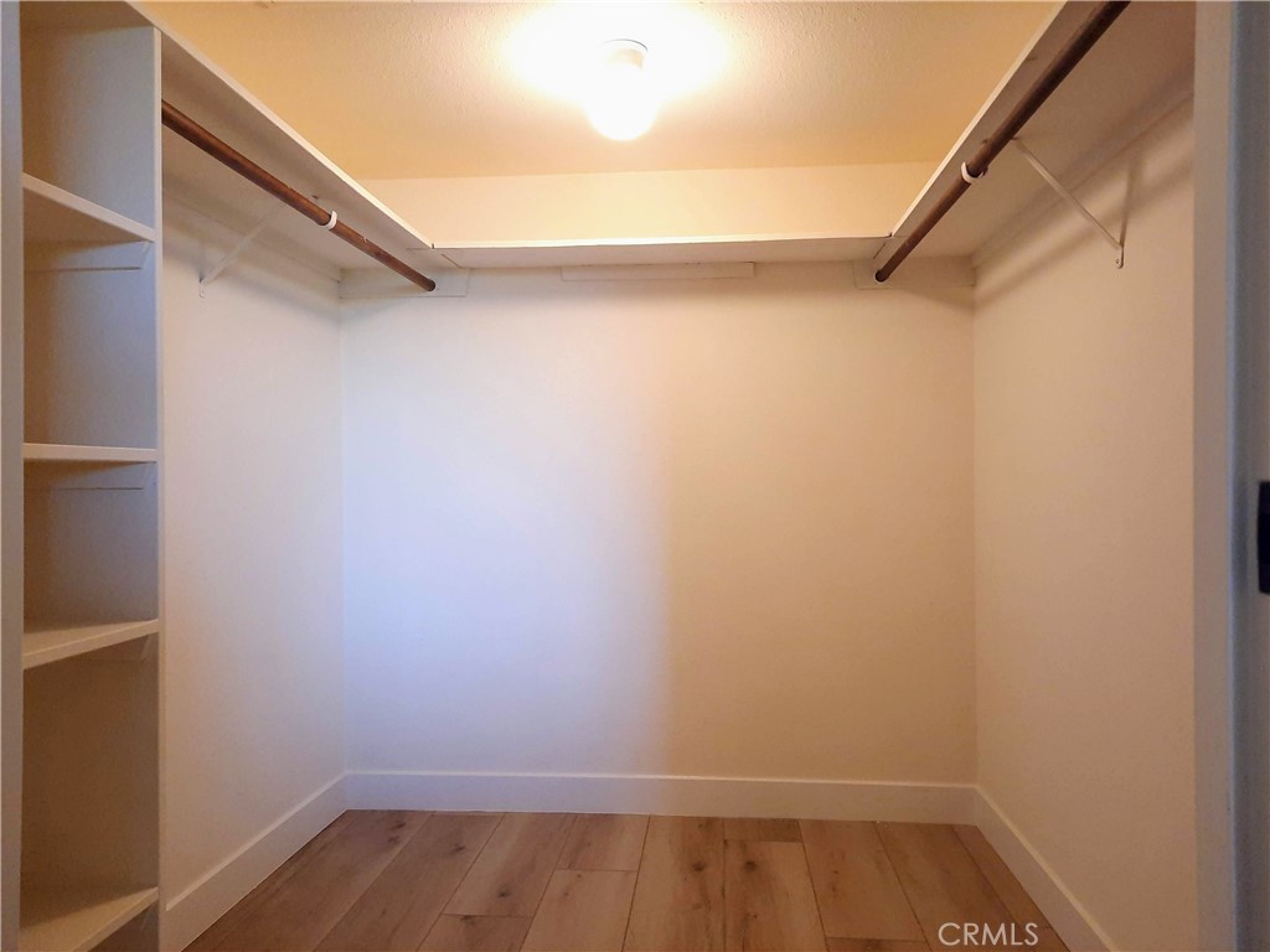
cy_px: 476
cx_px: 635
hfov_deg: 69.4
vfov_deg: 54.9
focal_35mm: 25
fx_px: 917
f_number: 2
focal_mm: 4.6
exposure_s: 1/60
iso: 500
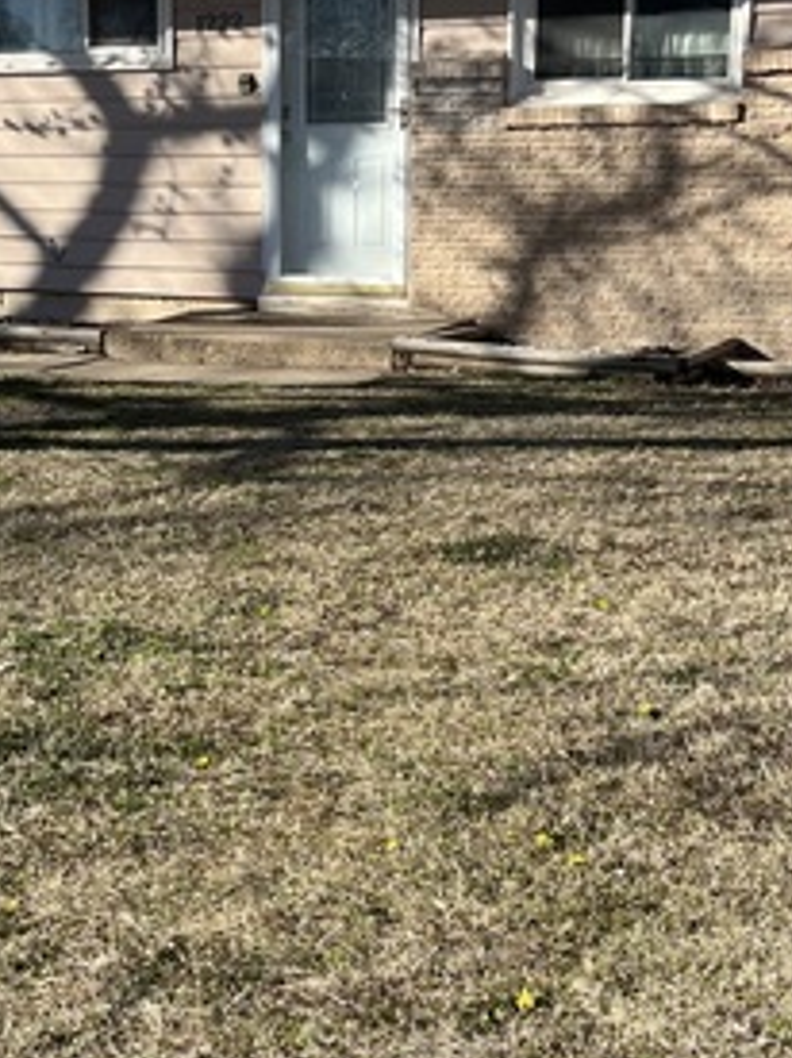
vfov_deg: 30.7
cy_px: 606
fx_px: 1923
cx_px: 215
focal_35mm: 63
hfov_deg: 23.1
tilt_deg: -13.1
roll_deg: +1.3
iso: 50
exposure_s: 1/2179
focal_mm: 5.1
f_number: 1.6
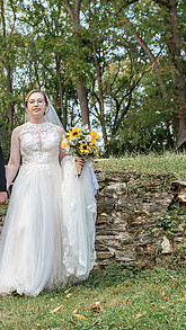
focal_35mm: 59
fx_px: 517
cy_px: 164
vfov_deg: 35.4
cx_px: 8
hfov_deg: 19.9
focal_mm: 24
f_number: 3.5
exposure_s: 1/400
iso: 400
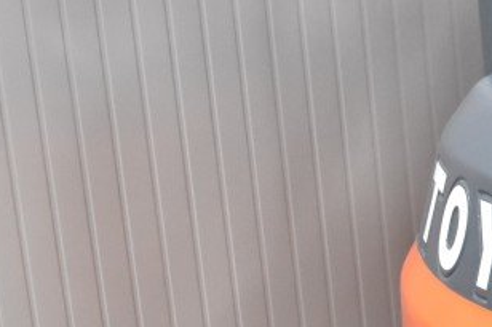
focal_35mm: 152
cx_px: 914
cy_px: 560
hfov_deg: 12.3
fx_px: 2076
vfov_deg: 8.7
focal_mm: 26
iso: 1600
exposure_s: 1/20
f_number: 5
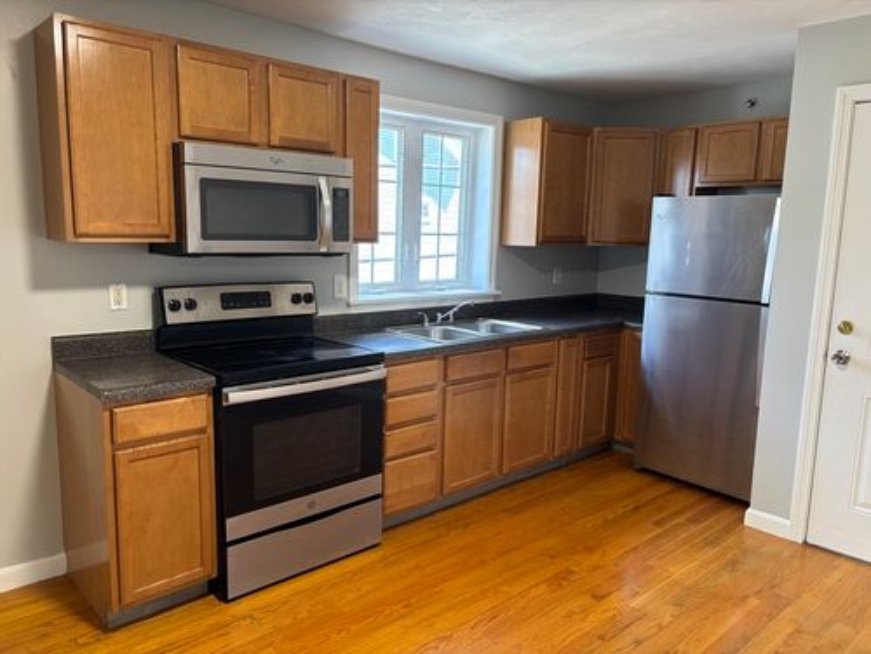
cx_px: 436
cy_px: 327
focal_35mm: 26
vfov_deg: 53.1
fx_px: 654
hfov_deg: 67.3
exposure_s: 1/60
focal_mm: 5.96
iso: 200
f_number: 1.6
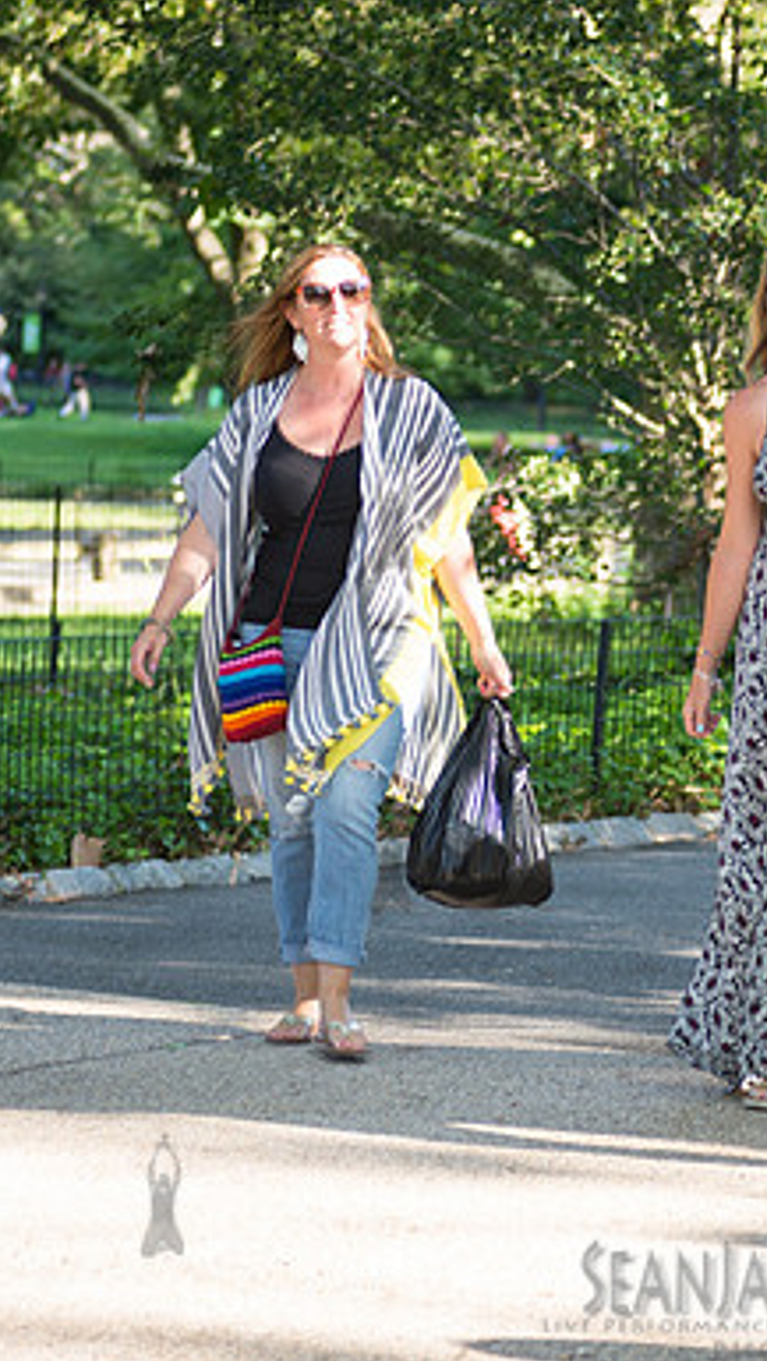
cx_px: 796
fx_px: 5523
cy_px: 608
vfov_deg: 14.0
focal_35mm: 153
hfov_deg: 7.9
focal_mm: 80
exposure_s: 1/250
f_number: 3.5
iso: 200
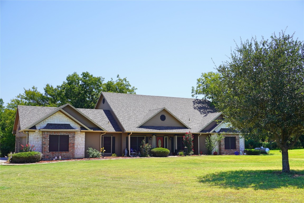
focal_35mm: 39
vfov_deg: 34.2
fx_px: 329
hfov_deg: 49.6
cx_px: 152
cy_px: 102
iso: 100
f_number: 10
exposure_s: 1/125
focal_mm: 26
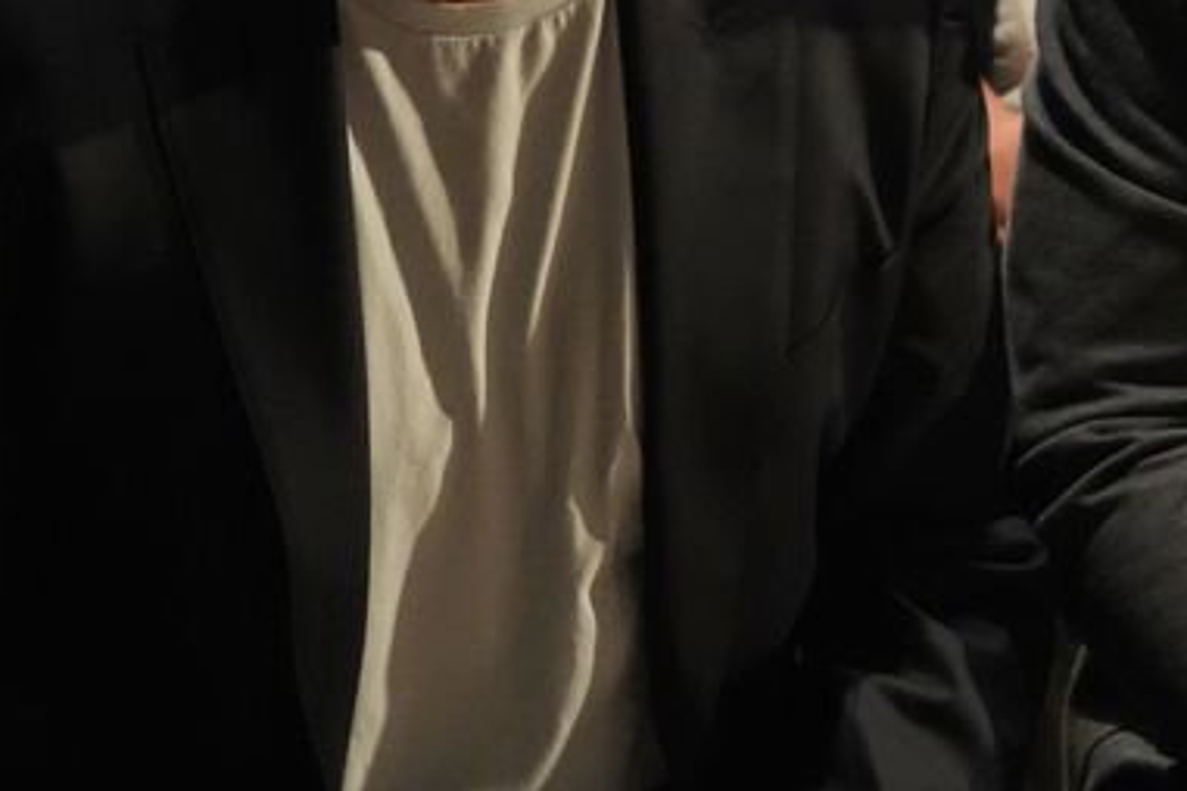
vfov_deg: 5.9
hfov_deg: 8.8
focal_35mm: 234
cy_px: 114
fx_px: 7715
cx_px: 1019
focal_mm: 87
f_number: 5.6
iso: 12800
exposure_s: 1/30
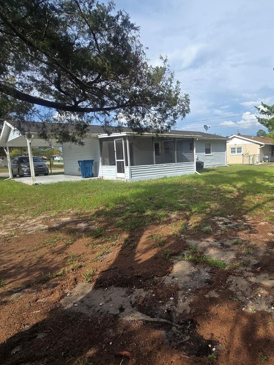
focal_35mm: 20
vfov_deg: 81.7
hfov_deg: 64.3
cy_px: 184
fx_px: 211
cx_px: 183
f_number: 2.2
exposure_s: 1/1732
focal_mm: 2.2
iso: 50
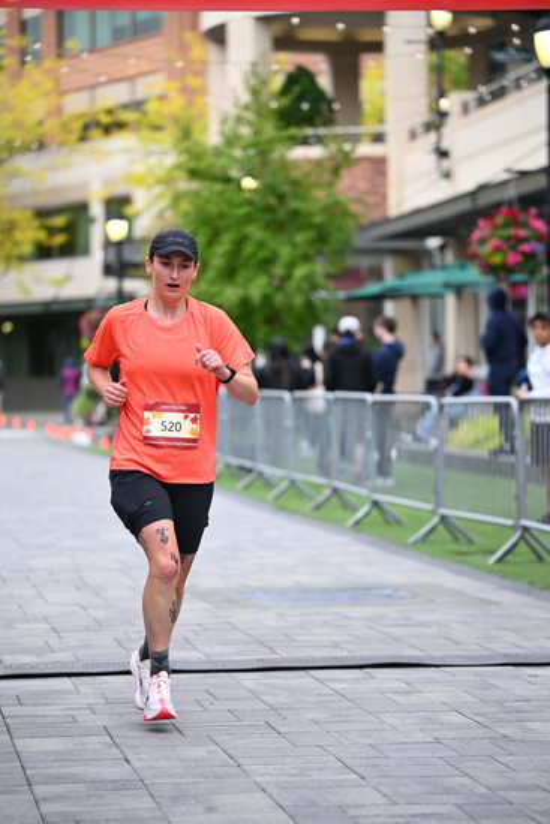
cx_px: 275
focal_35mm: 110
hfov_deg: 12.5
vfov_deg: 18.6
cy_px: 412
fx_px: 2519
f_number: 2.8
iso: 1000
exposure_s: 1/1600
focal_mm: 110
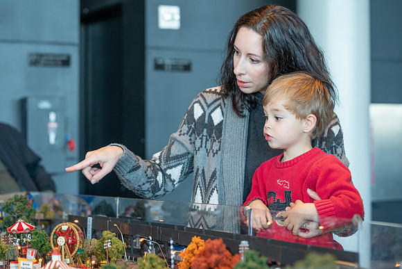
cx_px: 201
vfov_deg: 15.2
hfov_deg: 22.6
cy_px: 134
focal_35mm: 90
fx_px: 1005
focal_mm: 90
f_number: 4
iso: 2000
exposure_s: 1/200
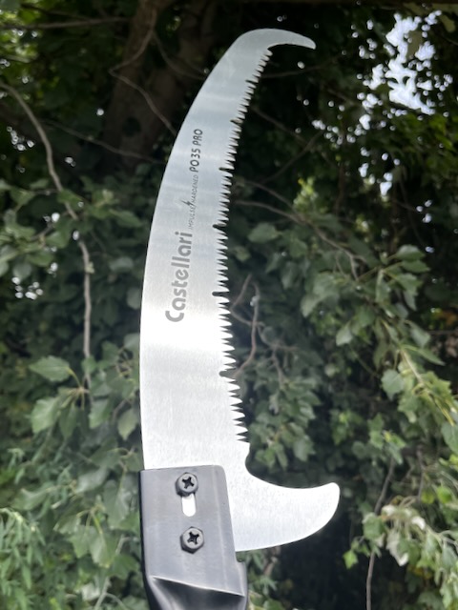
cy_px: 305
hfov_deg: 53.1
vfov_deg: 67.3
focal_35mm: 26
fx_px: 459
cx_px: 229
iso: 50
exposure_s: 1/1186
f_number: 1.6
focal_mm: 5.1
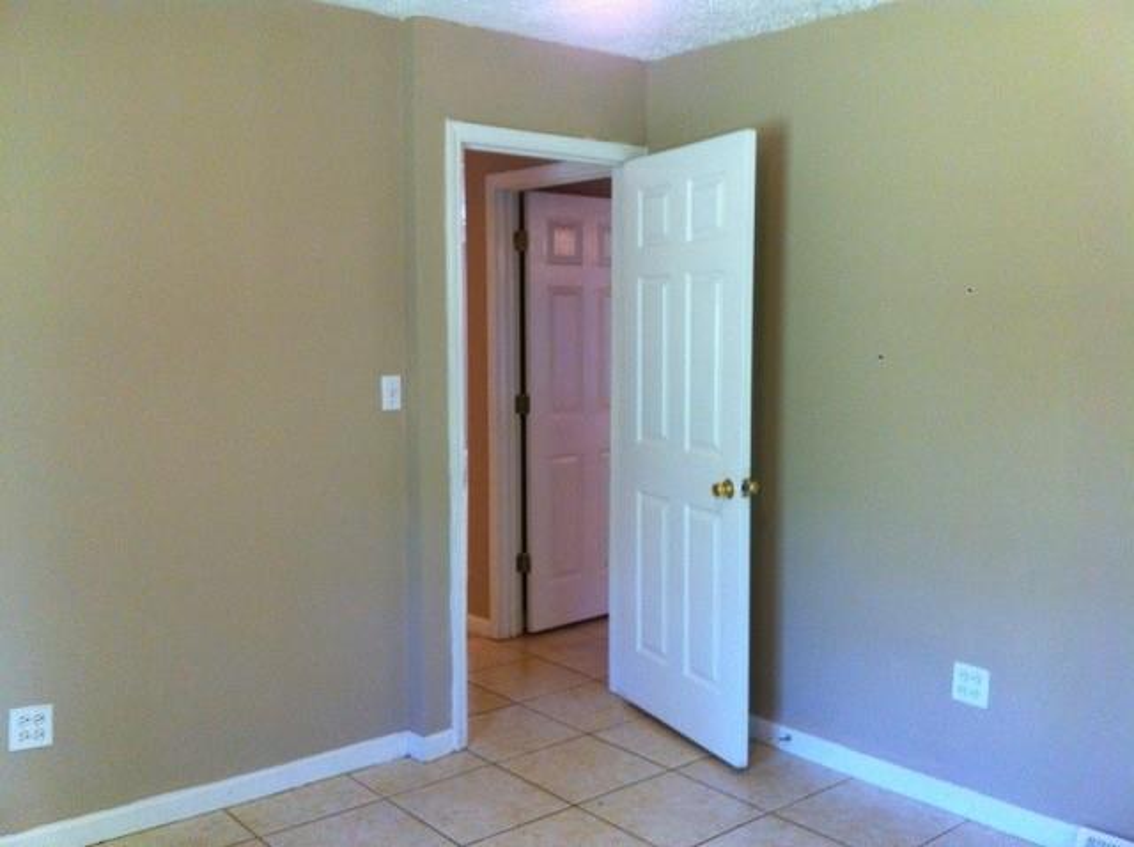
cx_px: 567
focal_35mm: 35
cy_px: 424
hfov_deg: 52.7
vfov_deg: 40.6
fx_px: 1145
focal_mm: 3.85
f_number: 2.8
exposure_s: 1/17
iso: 200
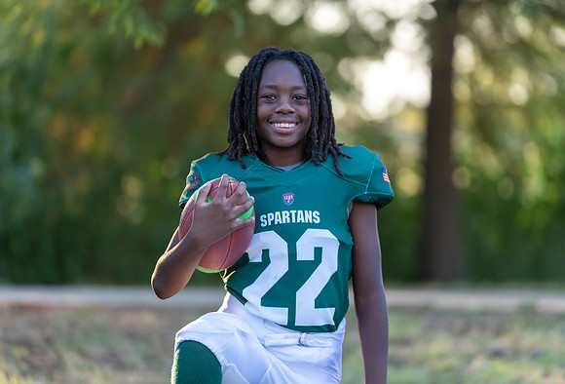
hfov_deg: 12.3
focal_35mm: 166
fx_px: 2614
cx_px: 303
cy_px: 184
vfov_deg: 8.4
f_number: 2.8
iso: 250
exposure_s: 1/320
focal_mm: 154
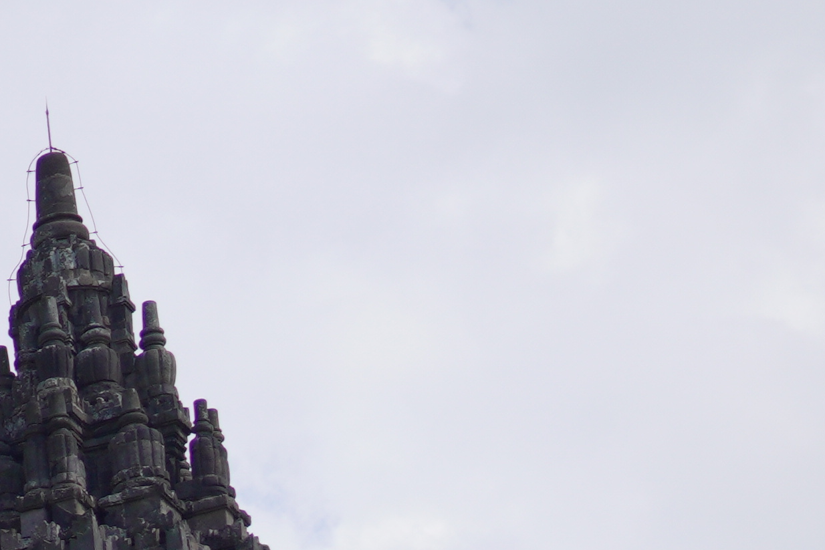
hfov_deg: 10.4
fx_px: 4011
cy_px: 1022
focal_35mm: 175
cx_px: -1012
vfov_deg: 7.6
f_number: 2.2
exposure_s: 1/3200
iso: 100
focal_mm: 24
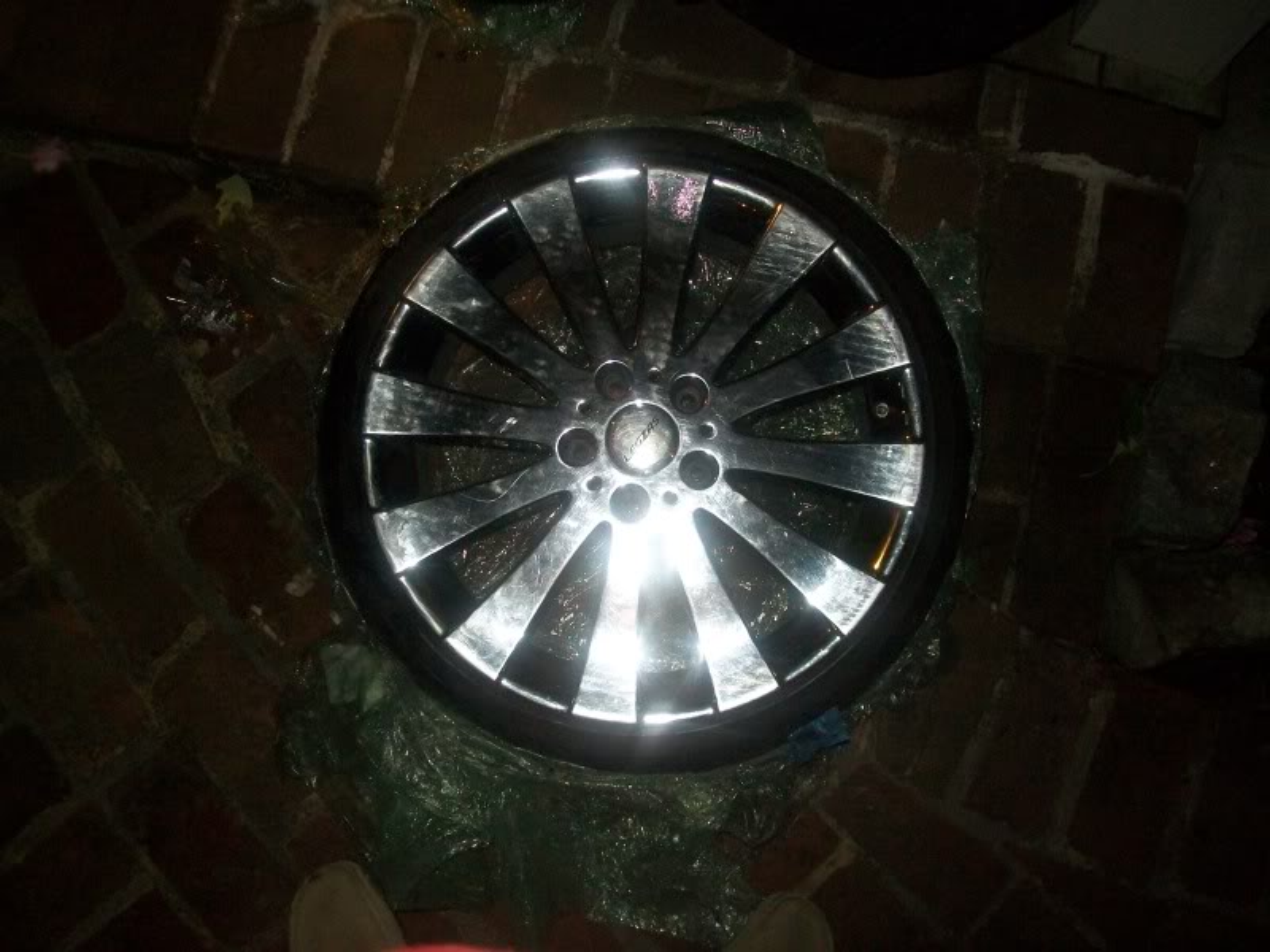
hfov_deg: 51.4
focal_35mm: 36
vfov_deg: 39.7
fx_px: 1321
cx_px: 635
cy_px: 476
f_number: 2.7
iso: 160
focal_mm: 6
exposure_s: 1/60
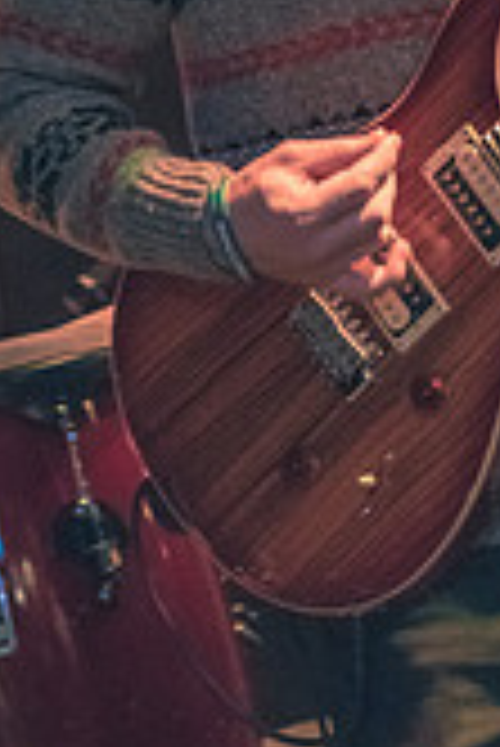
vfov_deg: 13.6
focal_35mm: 149
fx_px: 3097
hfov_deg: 9.2
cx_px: 450
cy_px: 63
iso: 6400
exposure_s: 1/50
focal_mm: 55
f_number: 2.8
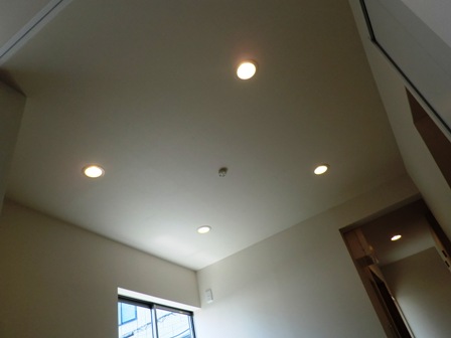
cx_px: 226
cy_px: 169
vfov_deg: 53.1
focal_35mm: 26
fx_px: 339
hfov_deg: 67.3
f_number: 2.8
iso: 50
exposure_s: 1/200
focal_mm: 4.7
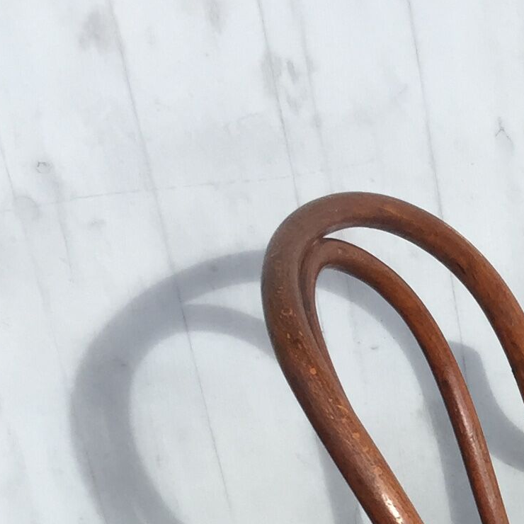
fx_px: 1935
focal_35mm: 113
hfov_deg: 14.3
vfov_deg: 13.9
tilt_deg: -34.7
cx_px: 812
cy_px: 904
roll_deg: +2.0
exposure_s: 1/964
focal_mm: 4.15
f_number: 2.2
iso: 32
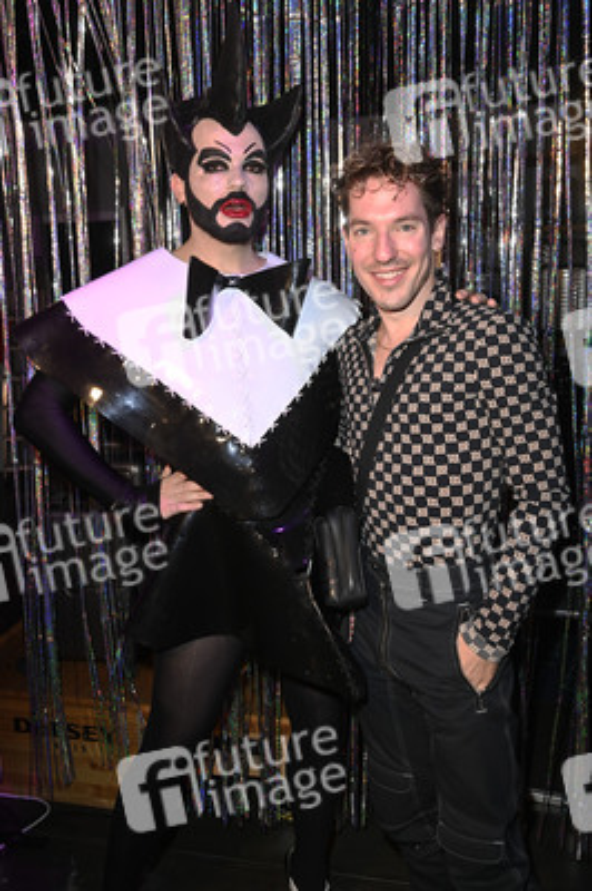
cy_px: 446
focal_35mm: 29
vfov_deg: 63.7
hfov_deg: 44.9
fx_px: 717
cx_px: 296
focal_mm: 29
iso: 2000
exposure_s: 1/40
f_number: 5.6
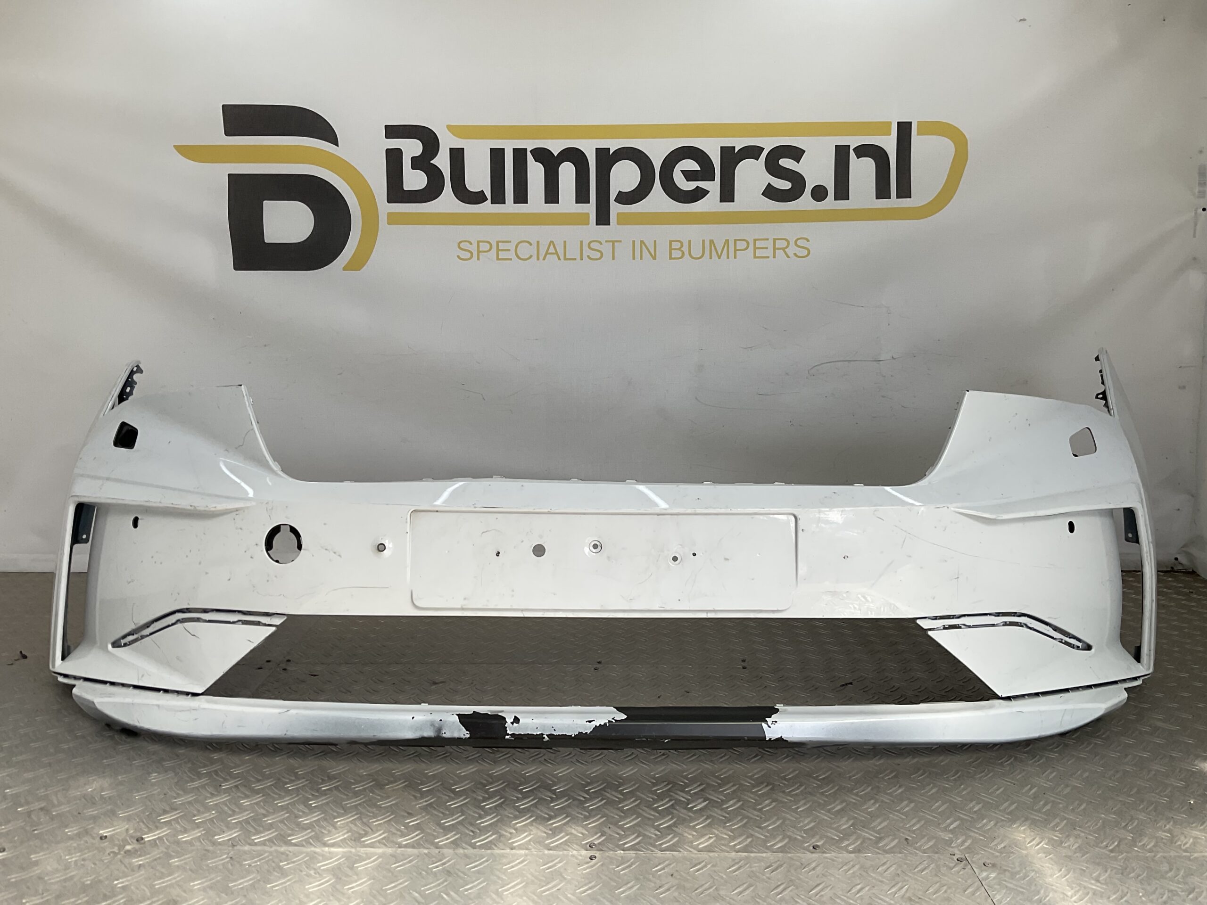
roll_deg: -1.2
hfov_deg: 61.7
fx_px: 1011
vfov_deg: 48.2
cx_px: 604
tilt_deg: -10.3
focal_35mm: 29
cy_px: 452
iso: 16
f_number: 1.8
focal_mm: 3
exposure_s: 1/580
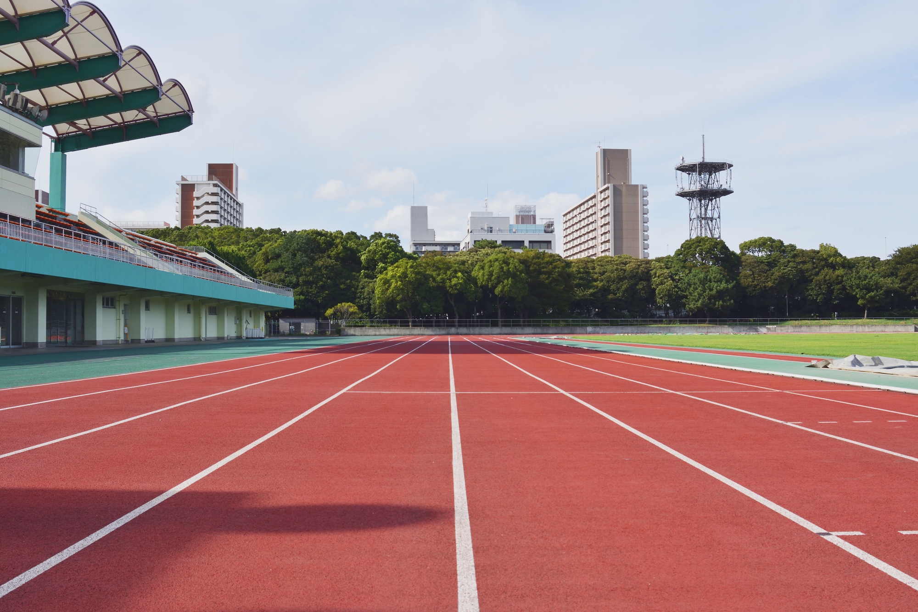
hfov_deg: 53.1
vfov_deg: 36.9
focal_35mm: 36
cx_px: 459
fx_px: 918
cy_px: 306
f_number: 8
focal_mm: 24
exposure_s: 1/250
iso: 100
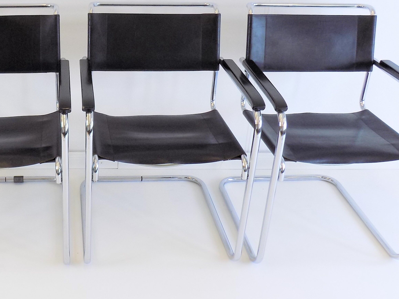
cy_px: 120
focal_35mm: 51
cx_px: 72
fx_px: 588
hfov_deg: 36.1
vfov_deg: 28.5
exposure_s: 1/30
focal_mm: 4
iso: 80
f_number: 3.1
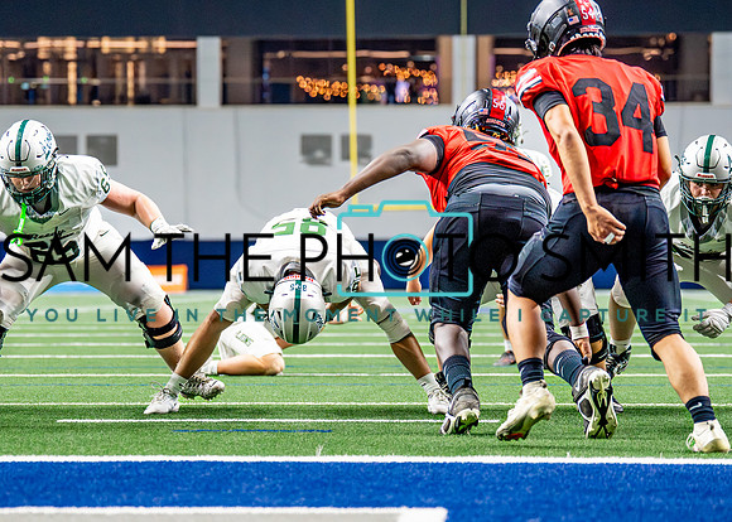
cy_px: 288
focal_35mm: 157
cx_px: 295
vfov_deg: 9.2
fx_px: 3259
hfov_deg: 12.8
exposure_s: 1/2000
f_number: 2.8
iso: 6400
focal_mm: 95
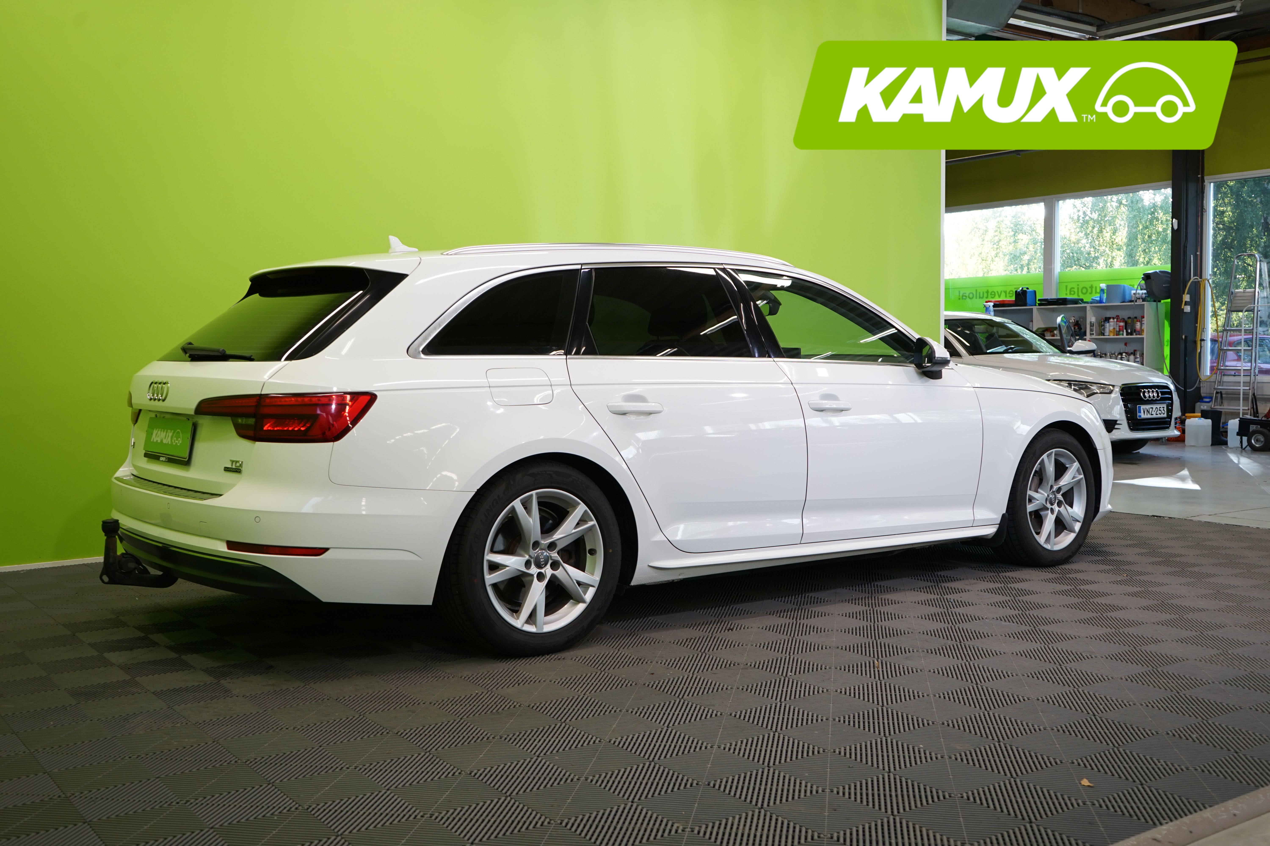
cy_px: 423
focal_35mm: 35
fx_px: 1235
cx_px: 635
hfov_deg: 54.4
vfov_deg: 37.9
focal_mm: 35
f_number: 5.6
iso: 400
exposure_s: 1/40
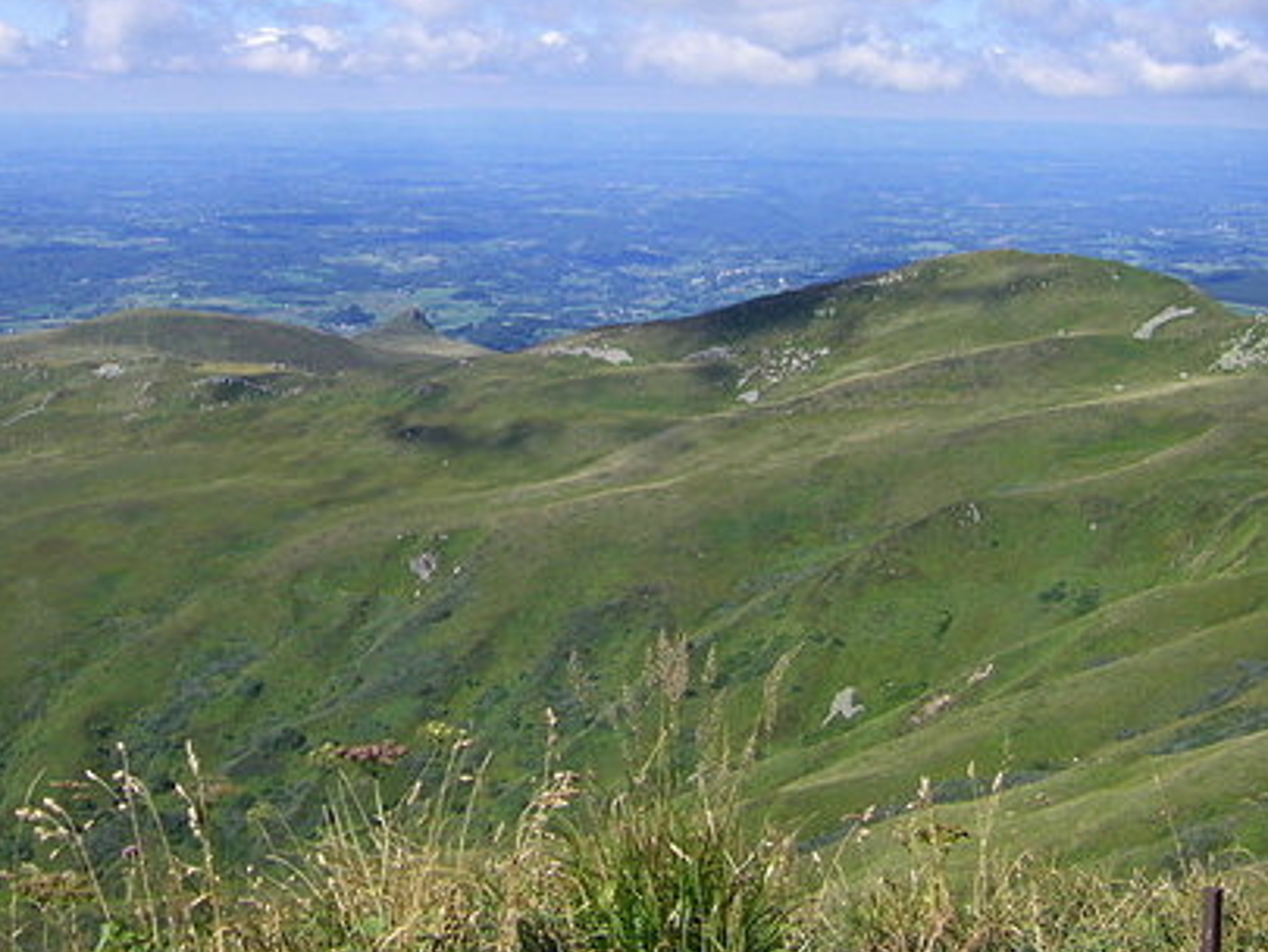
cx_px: 523
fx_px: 2198
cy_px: 304
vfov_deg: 24.3
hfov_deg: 32.1
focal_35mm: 60
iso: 80
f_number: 7
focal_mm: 6.3
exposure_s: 1/200
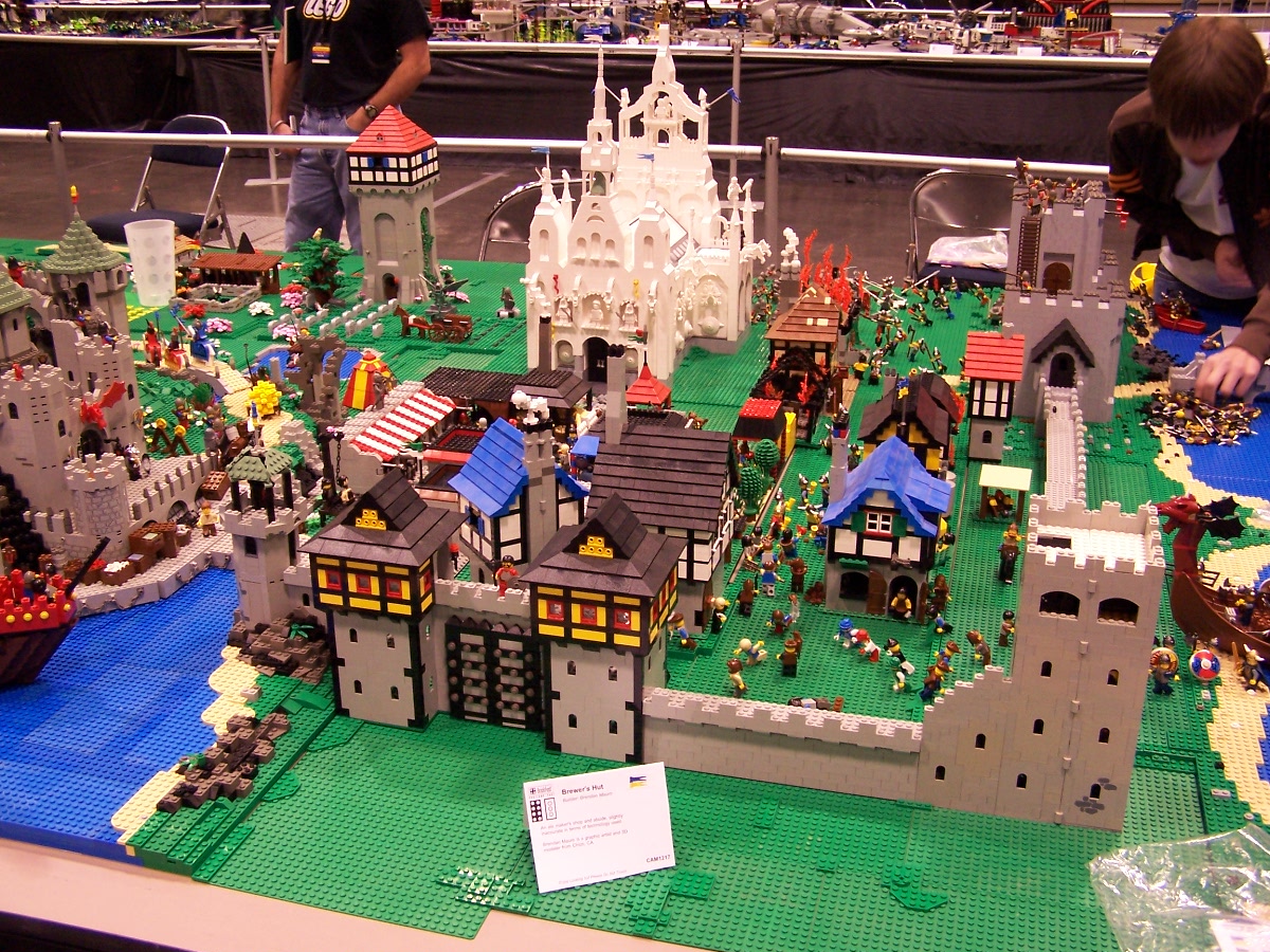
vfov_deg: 37.7
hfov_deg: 49.0
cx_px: 635
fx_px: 1394
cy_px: 476
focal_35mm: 38
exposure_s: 1/15
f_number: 2.8
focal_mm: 6.3
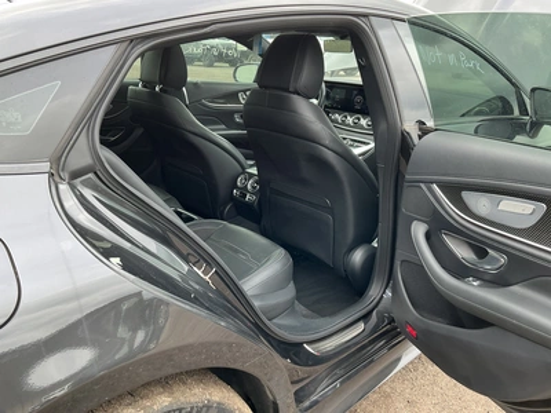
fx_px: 446
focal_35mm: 28
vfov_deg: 49.7
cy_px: 206
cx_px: 276
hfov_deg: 63.4
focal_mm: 3
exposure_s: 1/122
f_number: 1.8
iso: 25
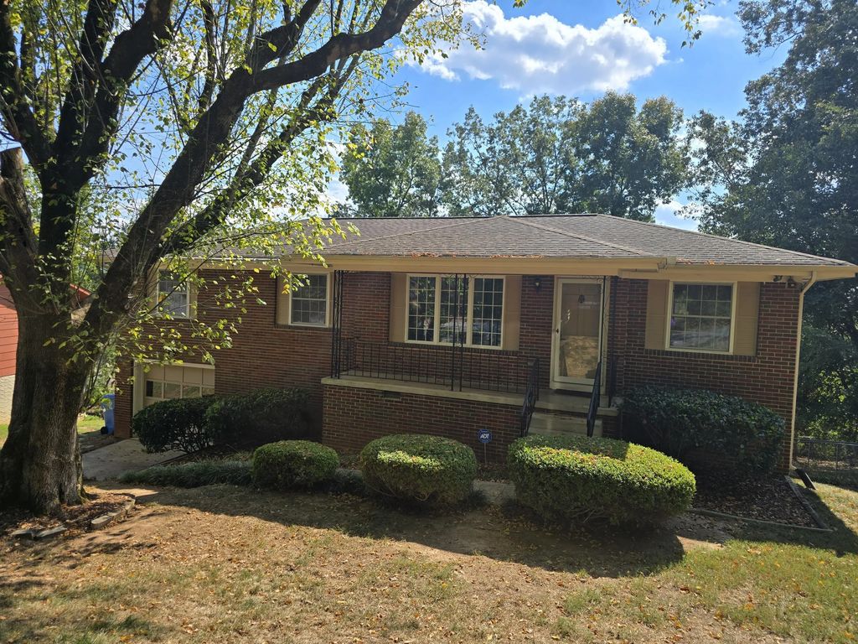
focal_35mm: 23
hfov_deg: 73.9
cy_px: 322
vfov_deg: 58.9
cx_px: 429
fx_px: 570
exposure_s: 1/981
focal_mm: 6.3
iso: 12
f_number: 1.7
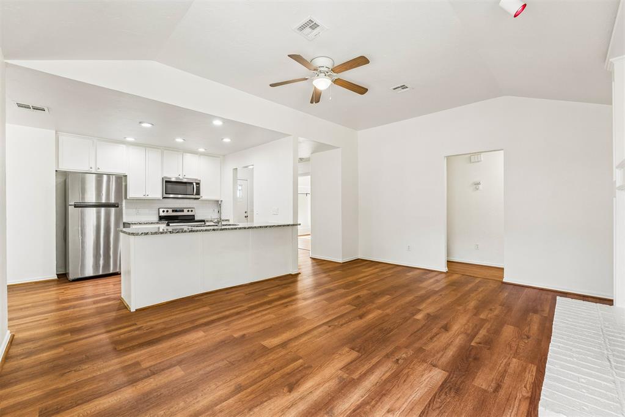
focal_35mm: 15
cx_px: 312
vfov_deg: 77.3
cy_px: 208
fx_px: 260
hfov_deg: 100.4
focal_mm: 10
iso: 200
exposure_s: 1/25
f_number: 8
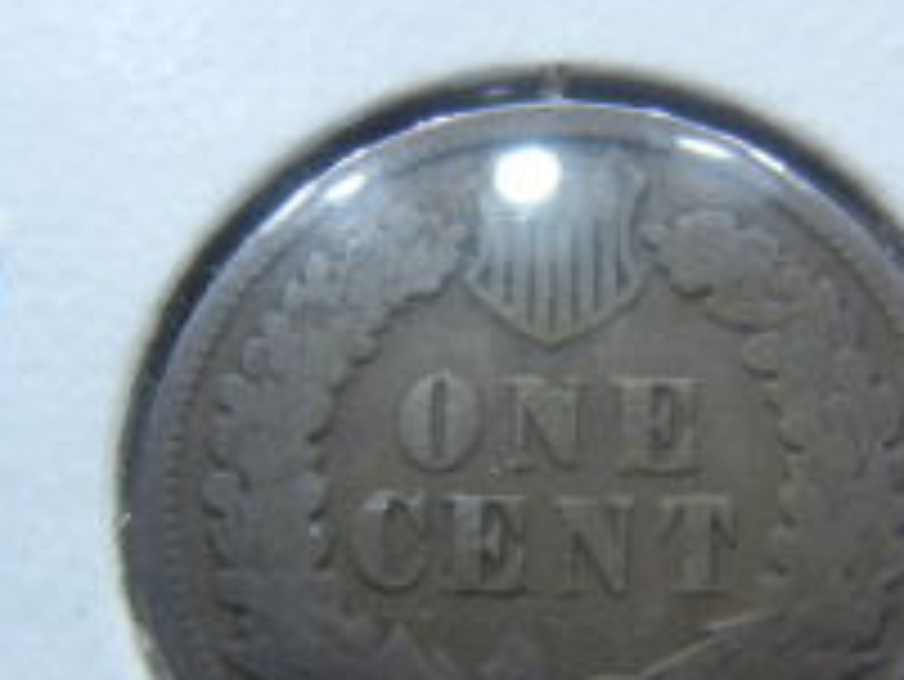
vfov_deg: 26.0
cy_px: 462
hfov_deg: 34.3
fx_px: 1463
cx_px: 506
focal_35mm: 56
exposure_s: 1/196
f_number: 3.5
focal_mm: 5.4
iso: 160
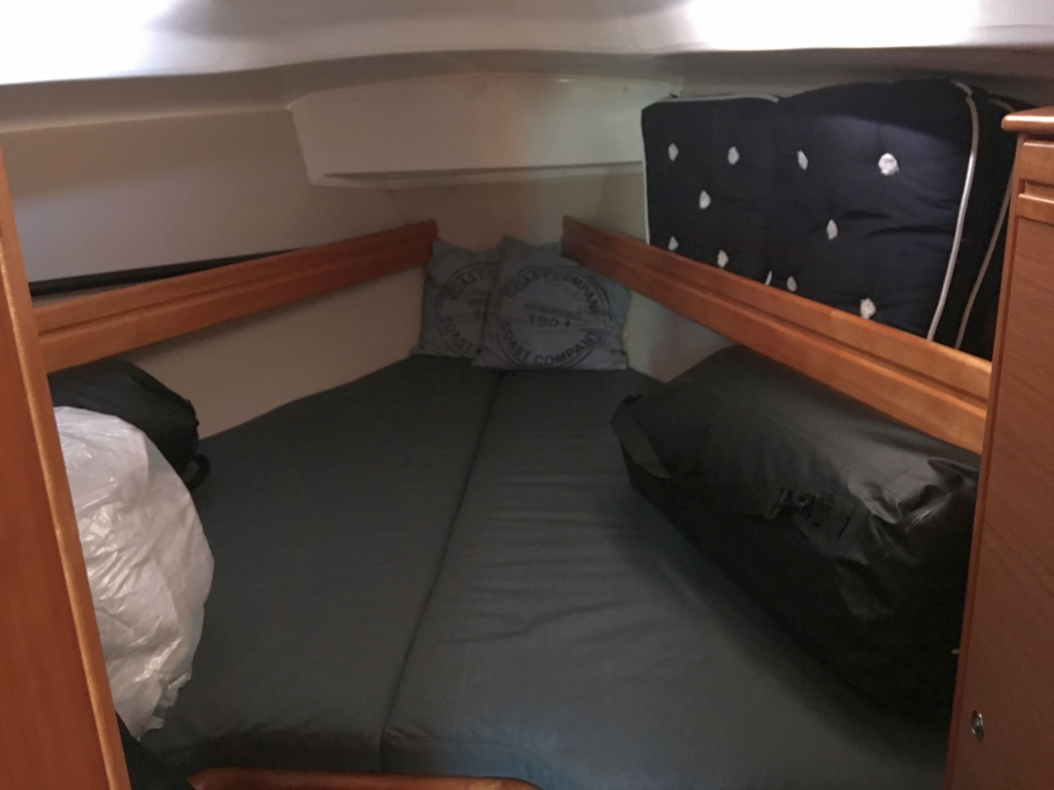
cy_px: 395
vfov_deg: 48.2
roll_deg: +3.5
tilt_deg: -13.5
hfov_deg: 61.7
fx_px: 883
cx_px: 527
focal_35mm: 29
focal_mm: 4.15
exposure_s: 1/4
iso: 125
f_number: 2.2
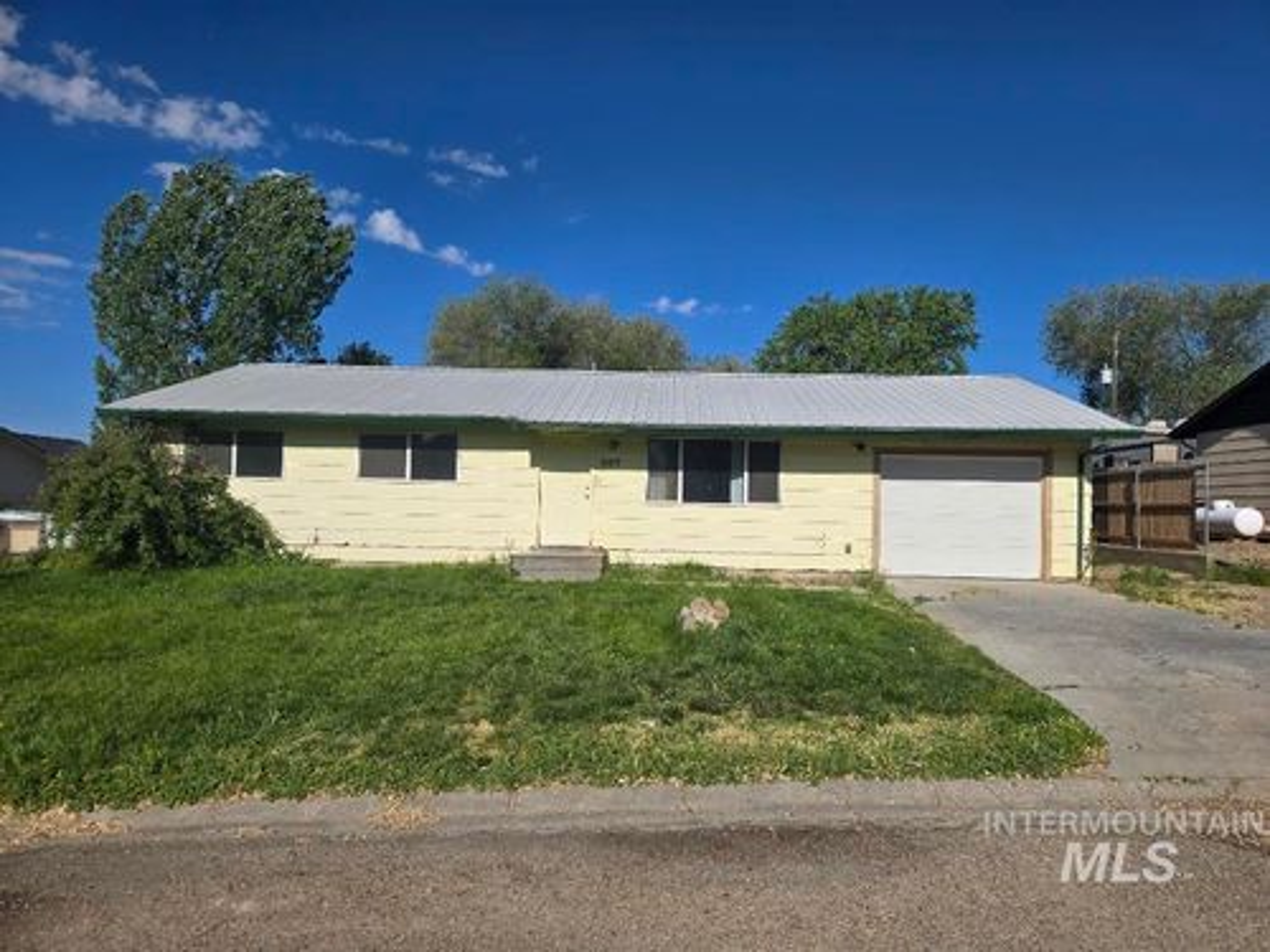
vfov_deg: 58.9
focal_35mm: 23
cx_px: 635
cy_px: 476
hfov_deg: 73.9
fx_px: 844
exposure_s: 1/3618
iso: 25
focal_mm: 5.4
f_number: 1.8
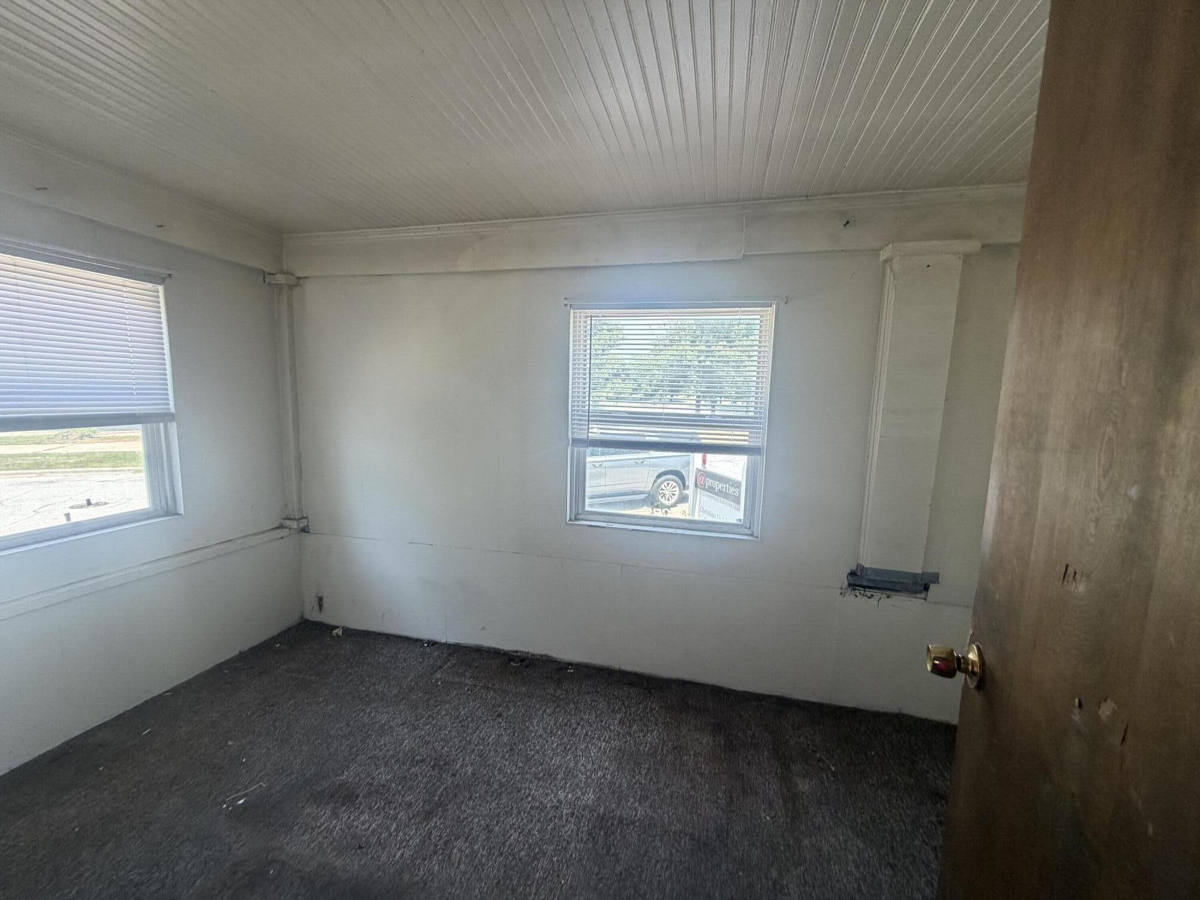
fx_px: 485
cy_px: 450
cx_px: 600
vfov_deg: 85.7
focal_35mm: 14
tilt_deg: -8.9
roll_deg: -0.4
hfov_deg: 102.1
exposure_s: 1/121
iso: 200
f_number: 2.2
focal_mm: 2.22
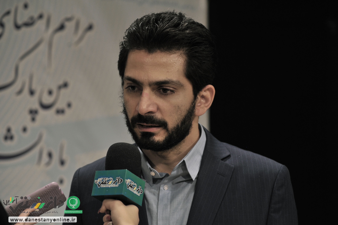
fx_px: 938
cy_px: 112
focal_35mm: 100
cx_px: 169
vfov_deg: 13.7
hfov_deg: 20.4
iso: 1000
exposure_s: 1/80
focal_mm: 100
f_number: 4.5
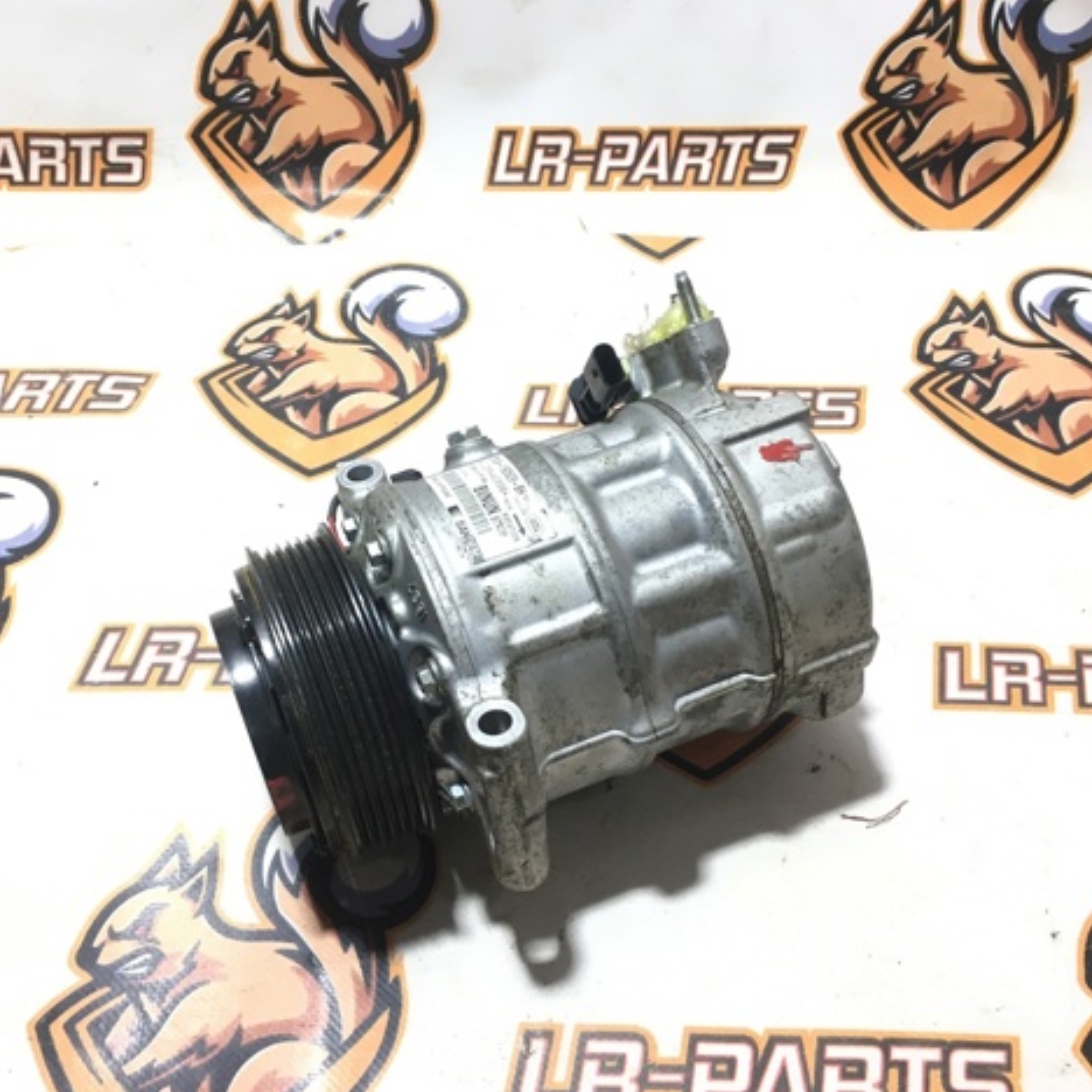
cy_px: 550
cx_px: 502
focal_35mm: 35
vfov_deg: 47.2
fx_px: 1249
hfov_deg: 47.2
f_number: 2.2
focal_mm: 4.15
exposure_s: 1/33
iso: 40
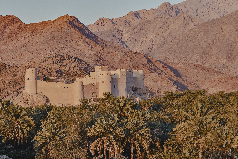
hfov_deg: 19.8
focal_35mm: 103
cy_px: 80
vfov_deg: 13.3
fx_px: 681
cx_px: 119
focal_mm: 68.7
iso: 200
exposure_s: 1/250
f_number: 7.1
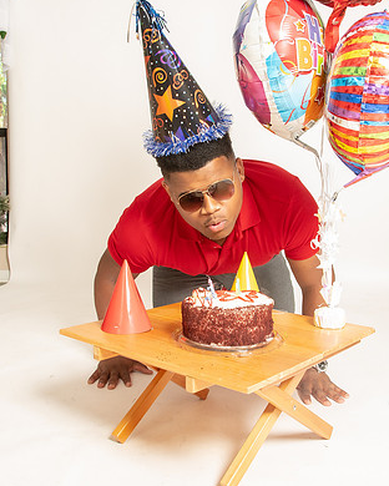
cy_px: 233
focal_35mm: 39
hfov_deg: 38.2
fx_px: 561
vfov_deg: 46.8
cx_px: 218
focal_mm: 24
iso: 2500
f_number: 10
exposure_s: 1/125
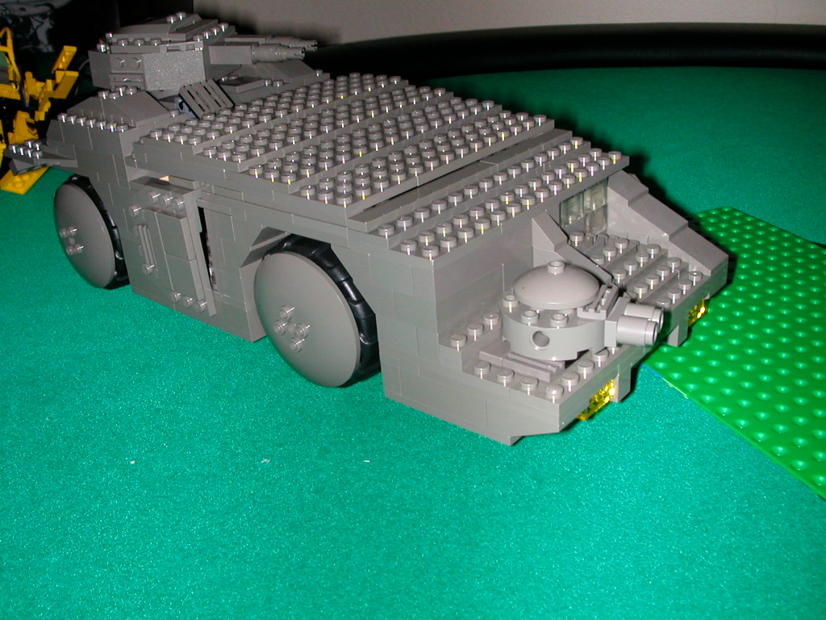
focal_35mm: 37
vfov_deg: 38.7
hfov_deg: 50.1
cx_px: 413
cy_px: 310
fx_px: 883
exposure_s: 1/59.9
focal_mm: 5.6
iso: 100
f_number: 4.5
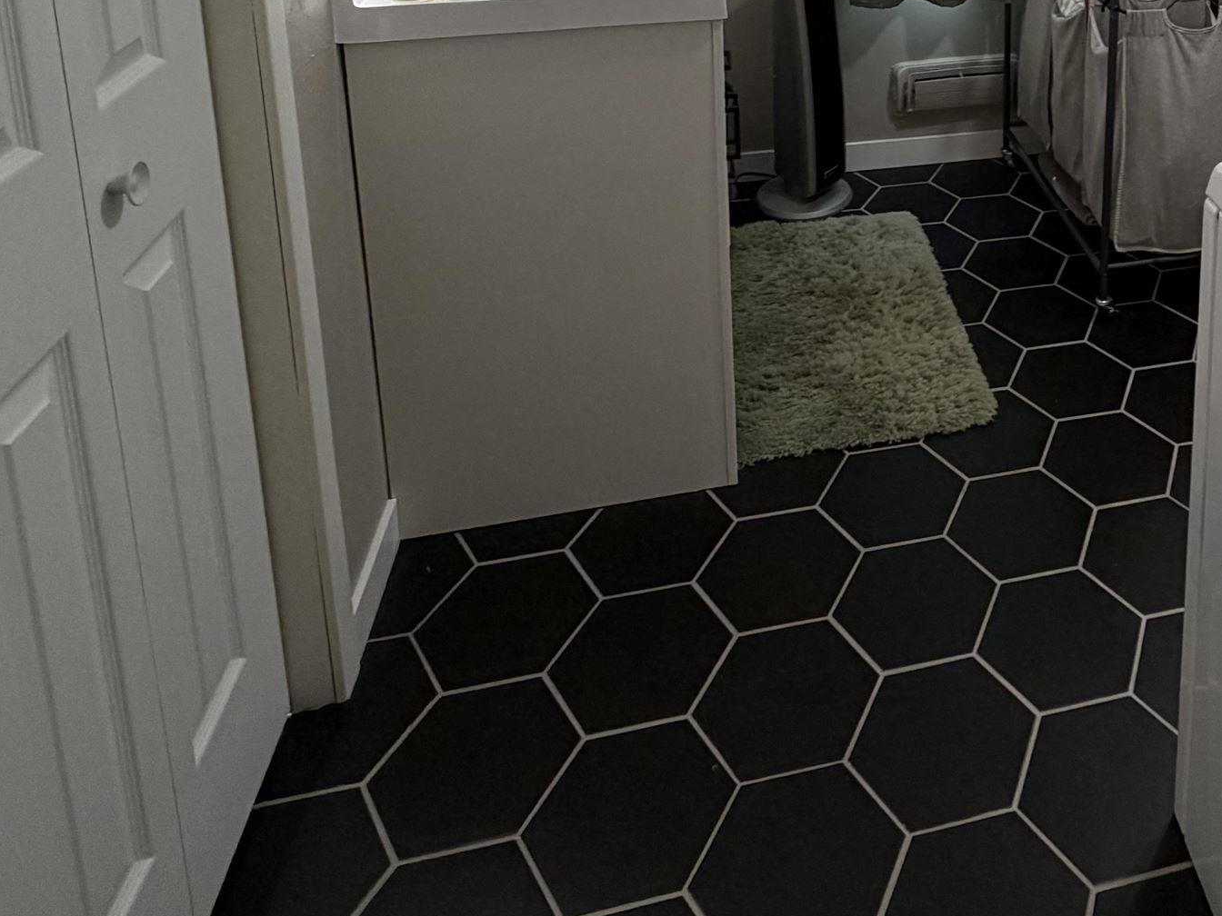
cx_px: 1017
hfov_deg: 52.3
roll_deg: +0.1
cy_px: -110
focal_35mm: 32
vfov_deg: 36.7
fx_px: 1130
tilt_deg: -11.3
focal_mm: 2.22
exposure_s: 1/60
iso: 200
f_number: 2.2
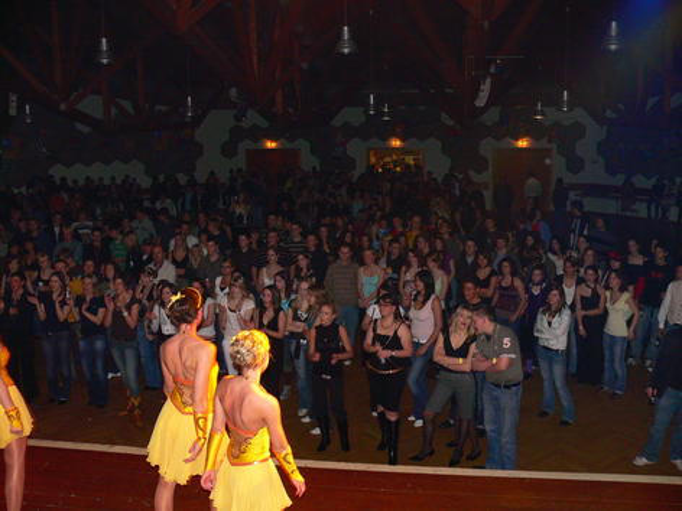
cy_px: 256
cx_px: 341
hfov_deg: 52.6
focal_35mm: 35
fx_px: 690
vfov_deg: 40.7
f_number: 2.8
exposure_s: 1/30
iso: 200
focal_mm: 7.4
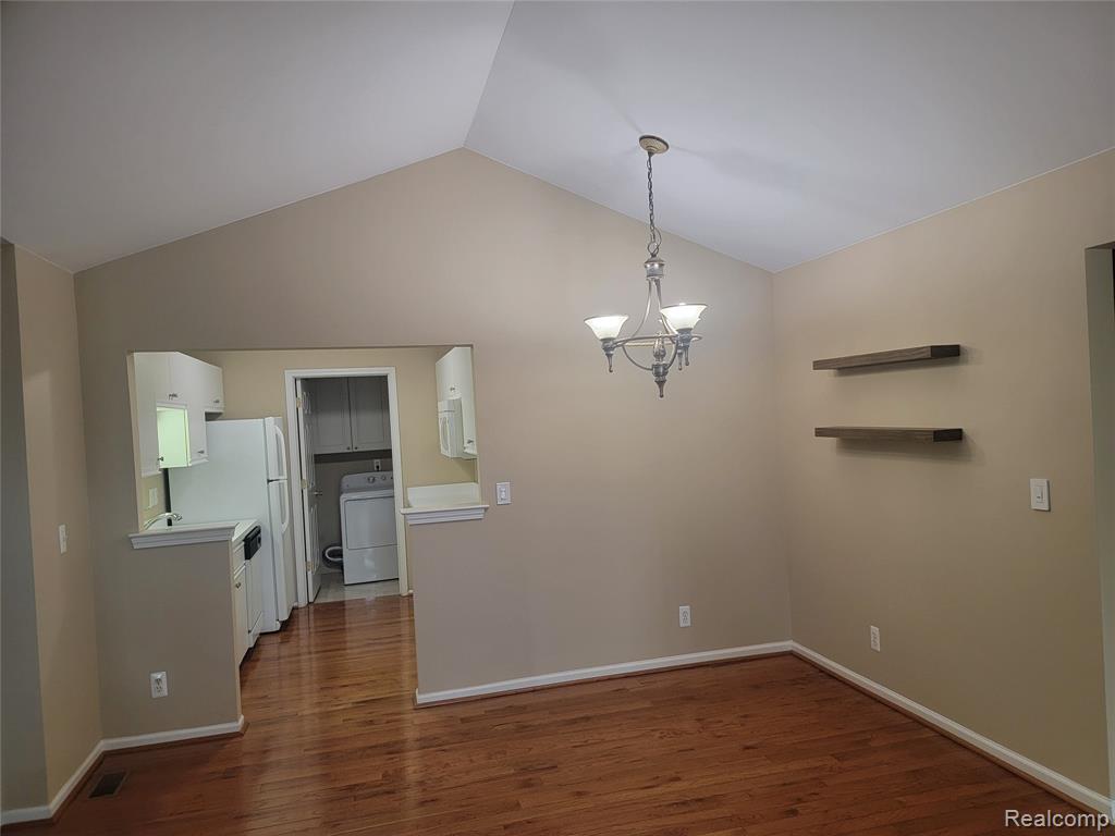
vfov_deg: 56.8
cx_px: 558
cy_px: 418
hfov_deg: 71.6
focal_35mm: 24
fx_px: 773
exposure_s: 1/120
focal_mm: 6.7
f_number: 1.8
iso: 250
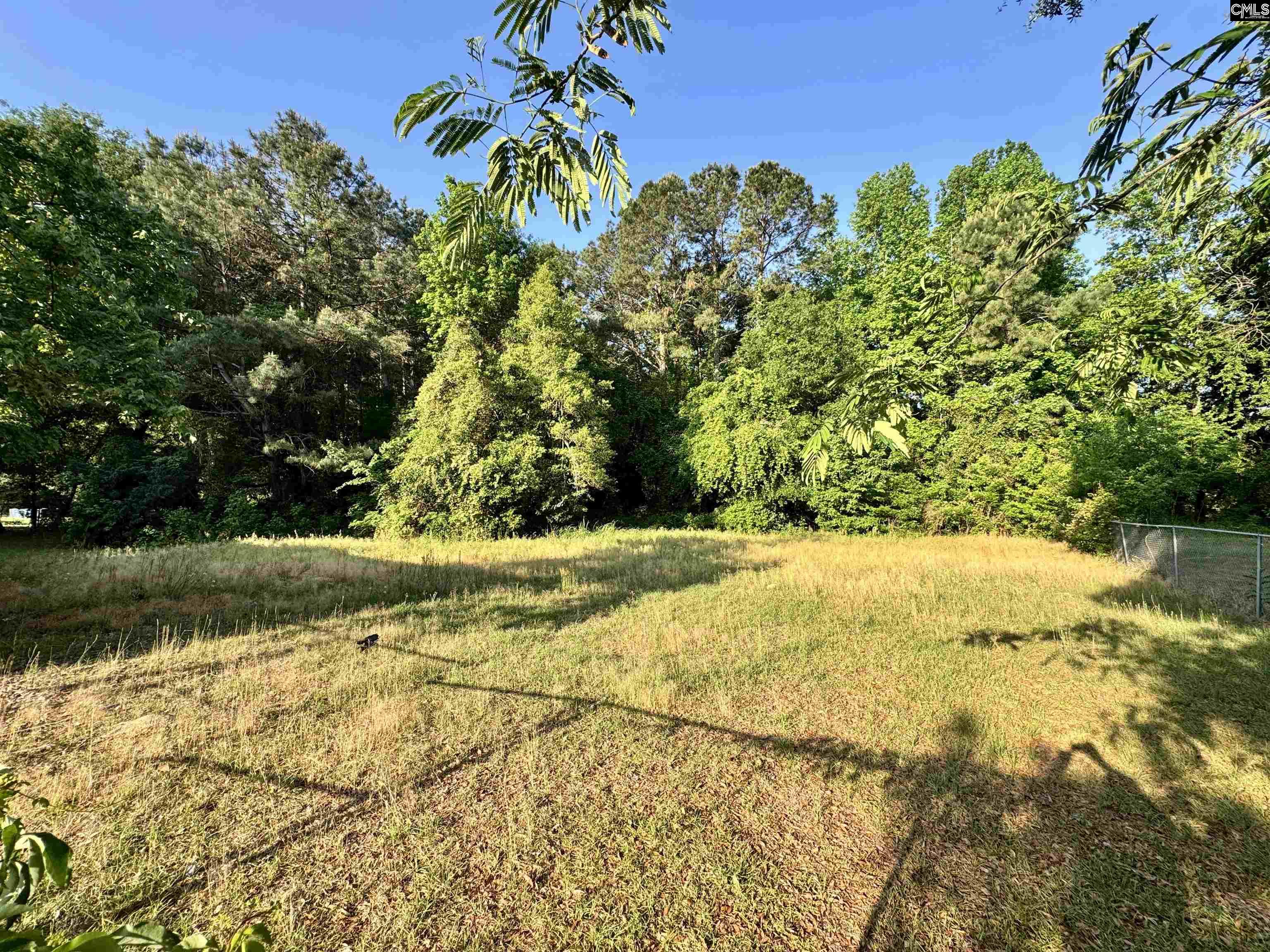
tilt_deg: +5.0
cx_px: 635
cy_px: 476
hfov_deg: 102.1
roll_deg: +0.9
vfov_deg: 85.7
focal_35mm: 14
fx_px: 514
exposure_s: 1/416
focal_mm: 2.22
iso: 40
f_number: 2.2
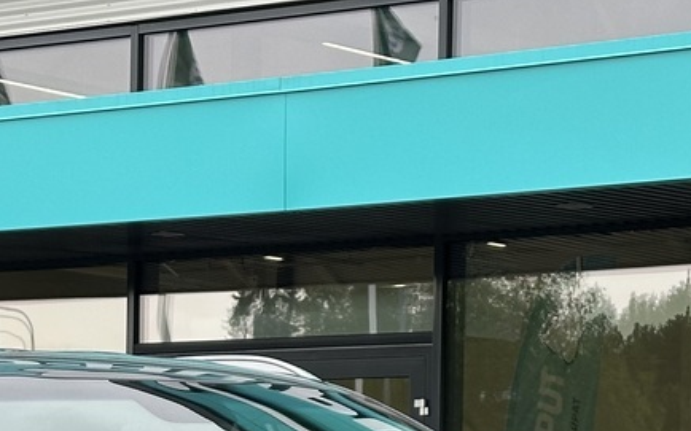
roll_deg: -1.2
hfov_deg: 12.4
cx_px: 202
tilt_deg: -0.1
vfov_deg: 7.6
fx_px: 3182
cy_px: 595
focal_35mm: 169
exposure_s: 1/384
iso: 64
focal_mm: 6.86
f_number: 1.78
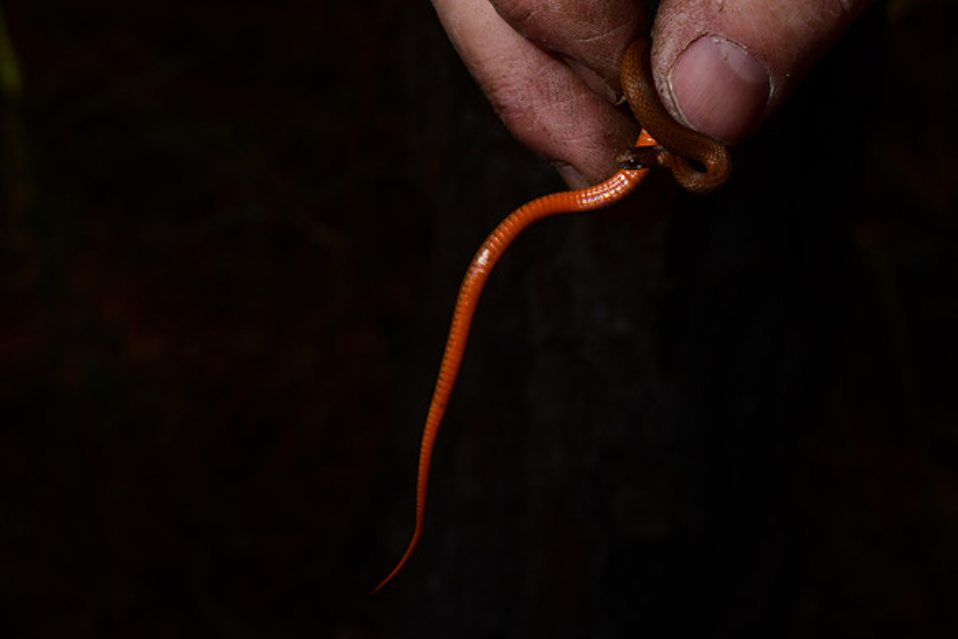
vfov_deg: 22.6
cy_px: 320
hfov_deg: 33.4
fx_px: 1597
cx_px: 479
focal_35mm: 60
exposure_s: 1/250
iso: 160
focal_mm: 40
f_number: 13
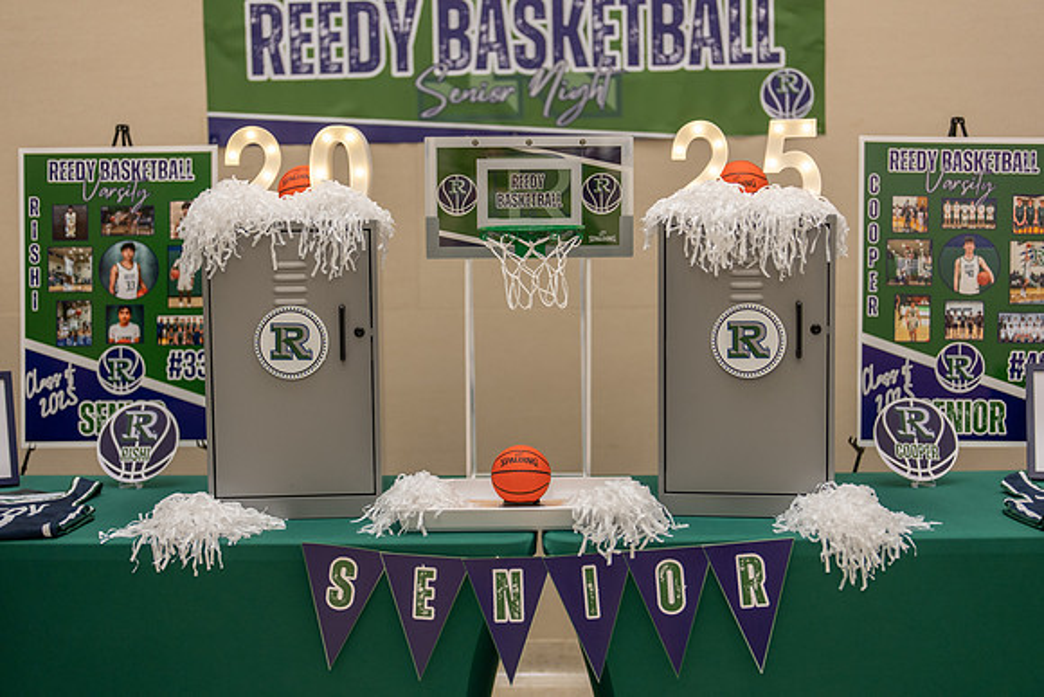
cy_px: 348
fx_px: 1450
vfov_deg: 27.0
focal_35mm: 50
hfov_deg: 39.6
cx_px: 522
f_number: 1.2
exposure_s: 1/320
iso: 800
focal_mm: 50
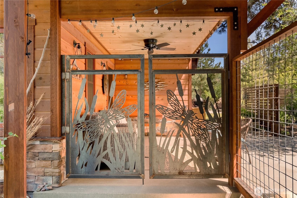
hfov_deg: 61.6
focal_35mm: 30
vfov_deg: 43.4
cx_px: 148
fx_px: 249
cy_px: 99
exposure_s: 1/15
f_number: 4.5
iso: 100
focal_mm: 30.2
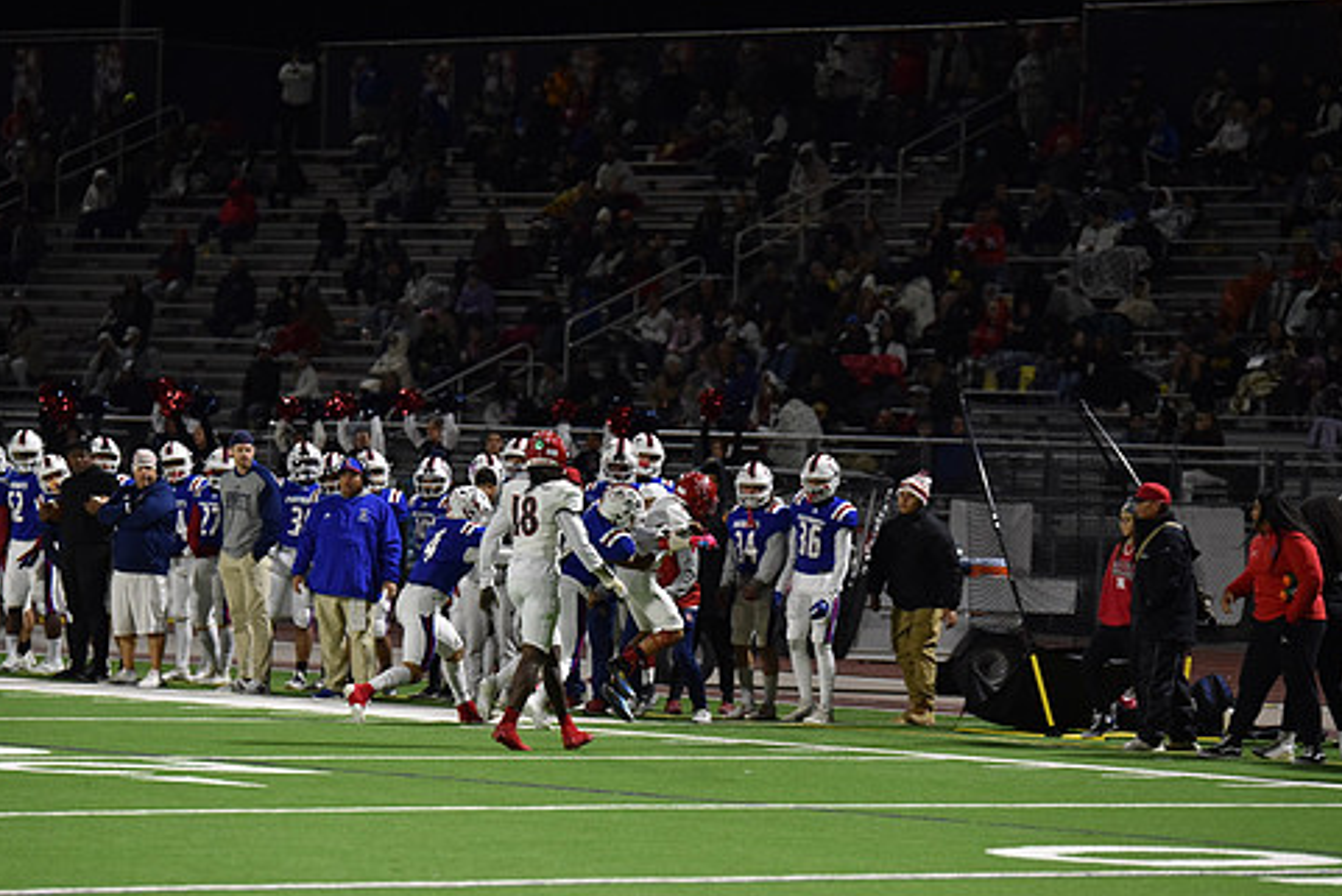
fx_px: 6973
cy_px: 523
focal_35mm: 187
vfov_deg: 7.3
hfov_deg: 11.0
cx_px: 661
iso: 3600
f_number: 2.8
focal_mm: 155
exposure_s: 1/500
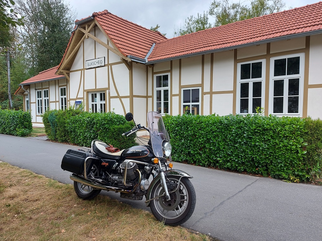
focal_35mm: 24
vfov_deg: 56.8
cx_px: 161
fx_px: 223
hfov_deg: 71.6
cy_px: 120
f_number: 1.8
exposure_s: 1/423
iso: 32
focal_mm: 5.23
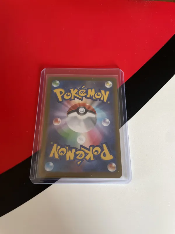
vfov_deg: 67.3
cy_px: 117
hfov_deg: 53.1
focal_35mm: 26
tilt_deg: -69.0
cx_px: 88
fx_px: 175
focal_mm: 4.2
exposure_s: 1/60
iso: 200
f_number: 1.6
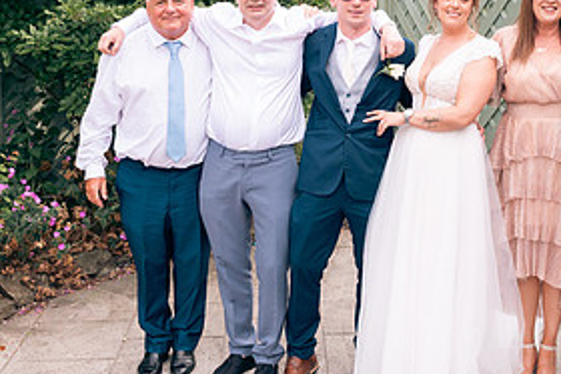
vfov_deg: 22.4
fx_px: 935
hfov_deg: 33.0
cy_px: 79
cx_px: 391
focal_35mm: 60
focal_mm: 29
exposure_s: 1/160
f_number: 6.3
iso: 160
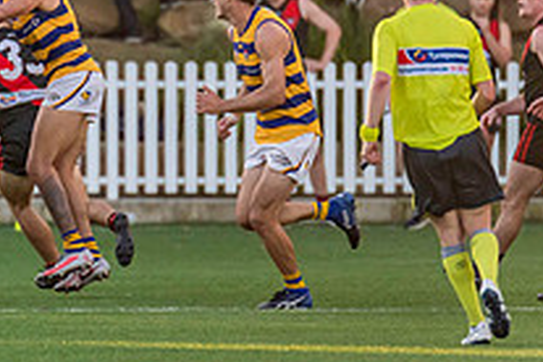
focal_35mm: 1235
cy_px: 135
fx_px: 18626
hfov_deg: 1.7
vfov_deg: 1.1
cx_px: -191
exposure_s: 1/2000
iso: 800
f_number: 4
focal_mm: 420
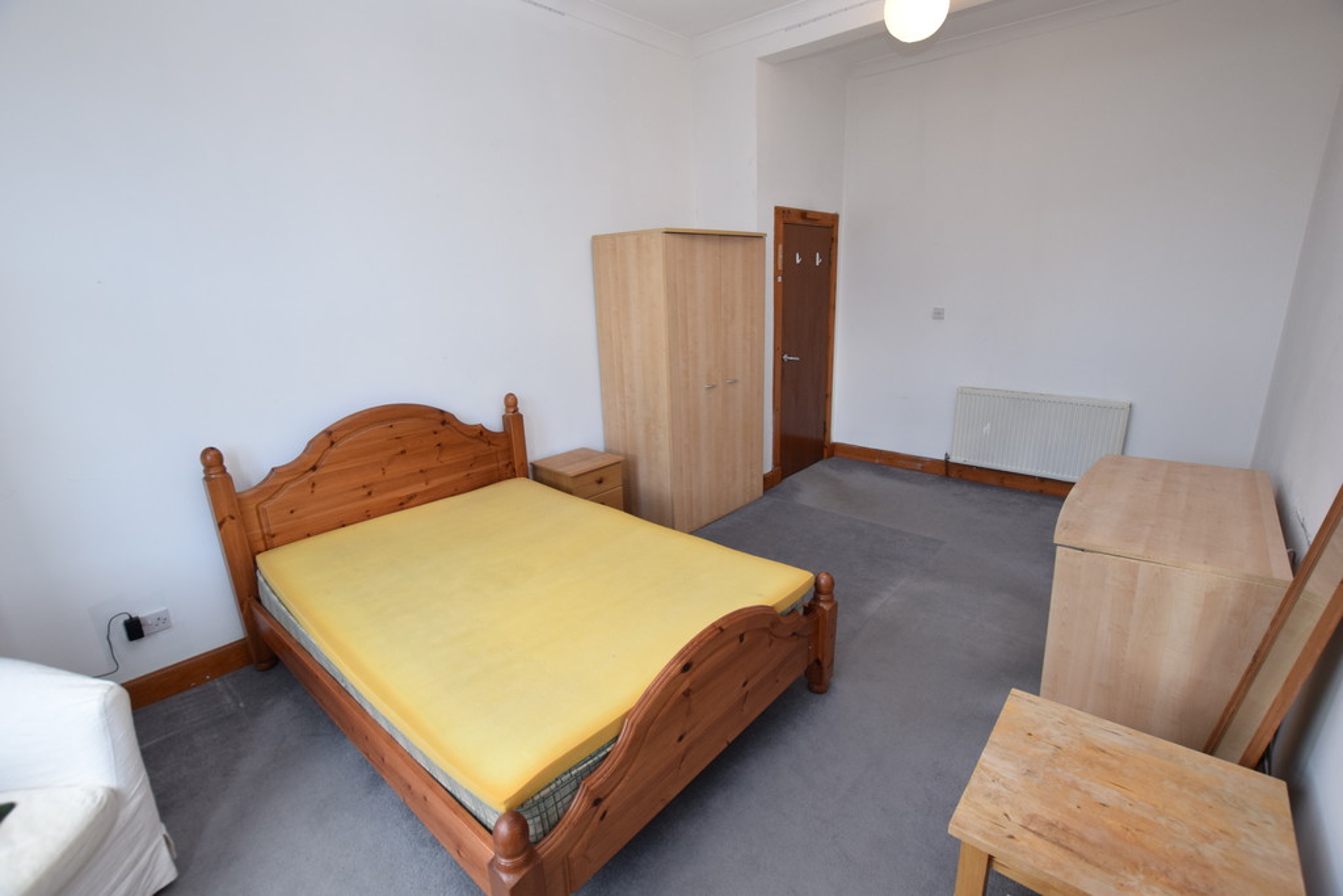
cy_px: 448
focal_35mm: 15
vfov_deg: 77.3
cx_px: 672
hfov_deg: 100.4
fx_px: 560
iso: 800
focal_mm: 10
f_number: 5.6
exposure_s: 1/125
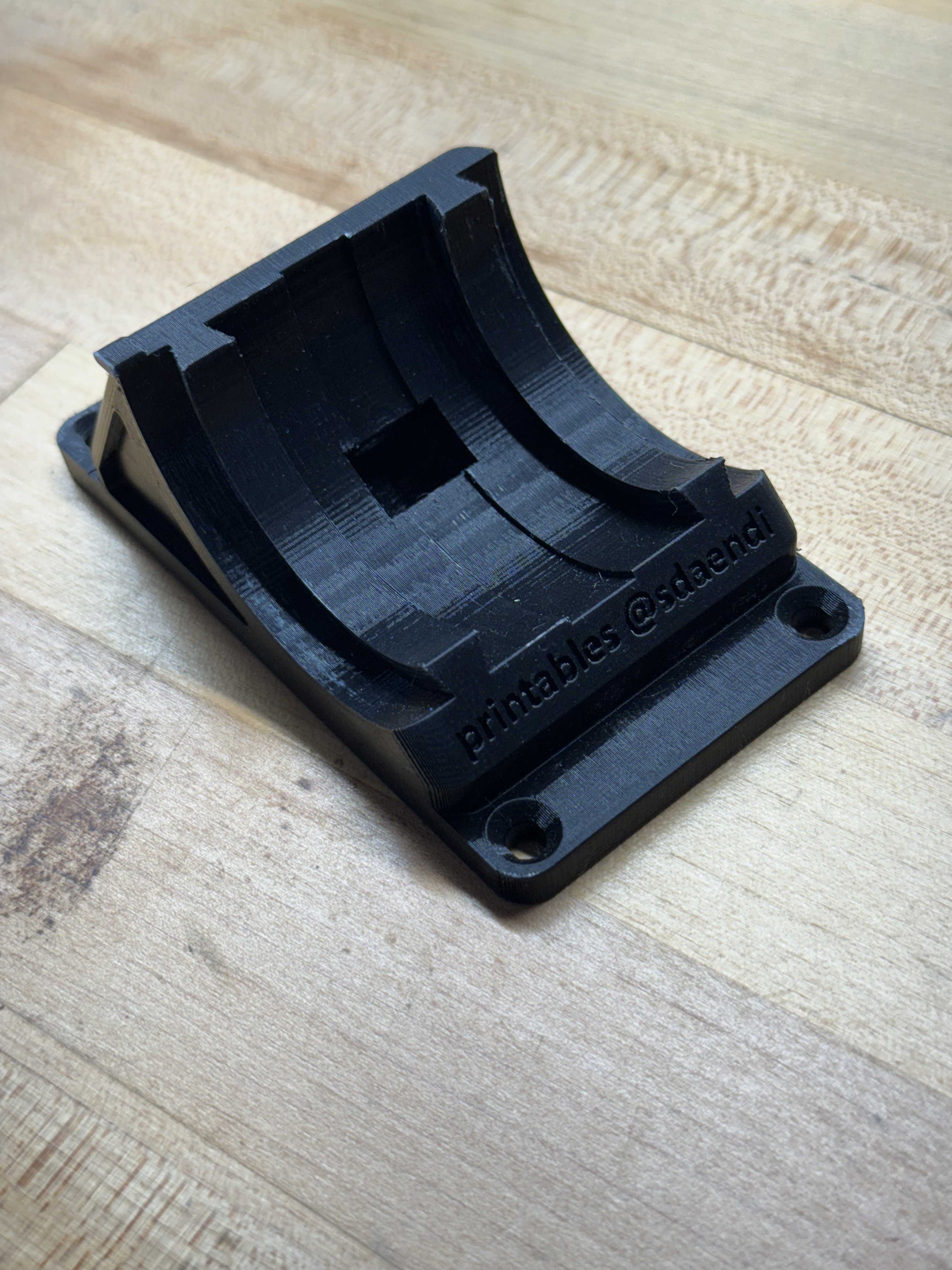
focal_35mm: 48
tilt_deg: -49.8
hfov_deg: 30.3
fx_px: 1760
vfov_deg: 39.7
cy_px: 635
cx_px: 476
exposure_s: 1/193
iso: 50
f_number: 1.78
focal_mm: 6.76
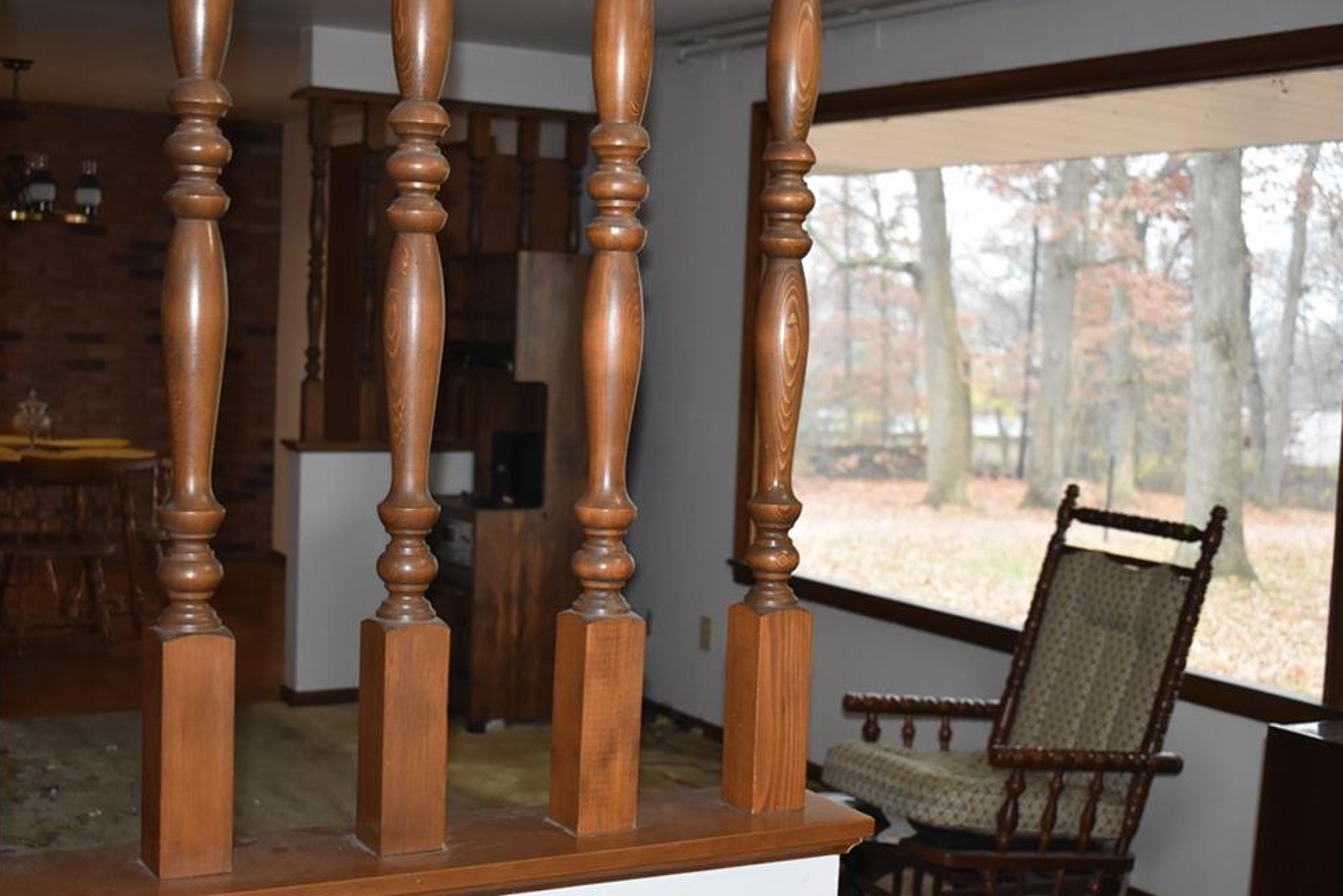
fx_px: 1848
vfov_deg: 27.2
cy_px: 465
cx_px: 664
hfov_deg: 39.9
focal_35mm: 50
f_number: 4.2
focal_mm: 31
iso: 1600
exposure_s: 1/60
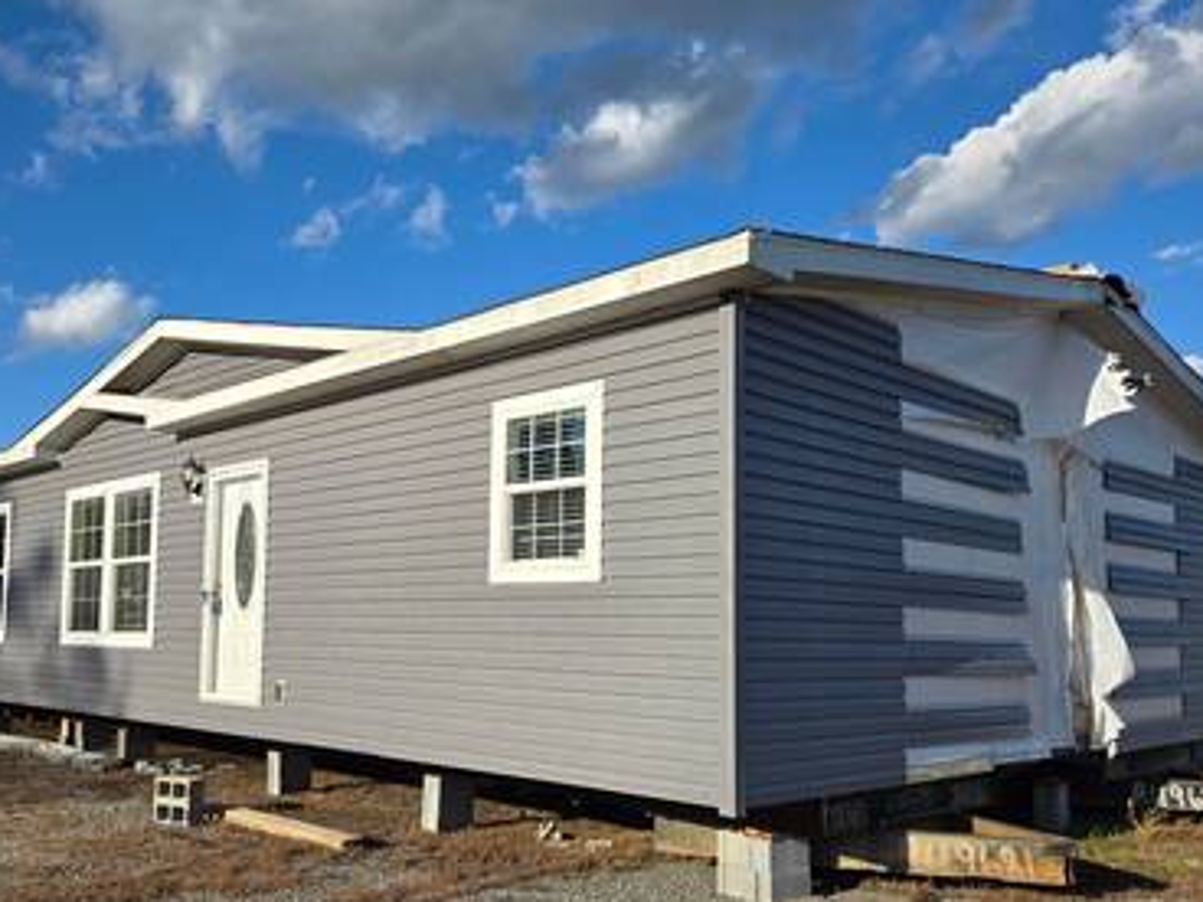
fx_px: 1112
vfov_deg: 44.0
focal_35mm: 32
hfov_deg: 56.2
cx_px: 458
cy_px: 523
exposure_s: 1/1814
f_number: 1.8
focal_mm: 5.4
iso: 25
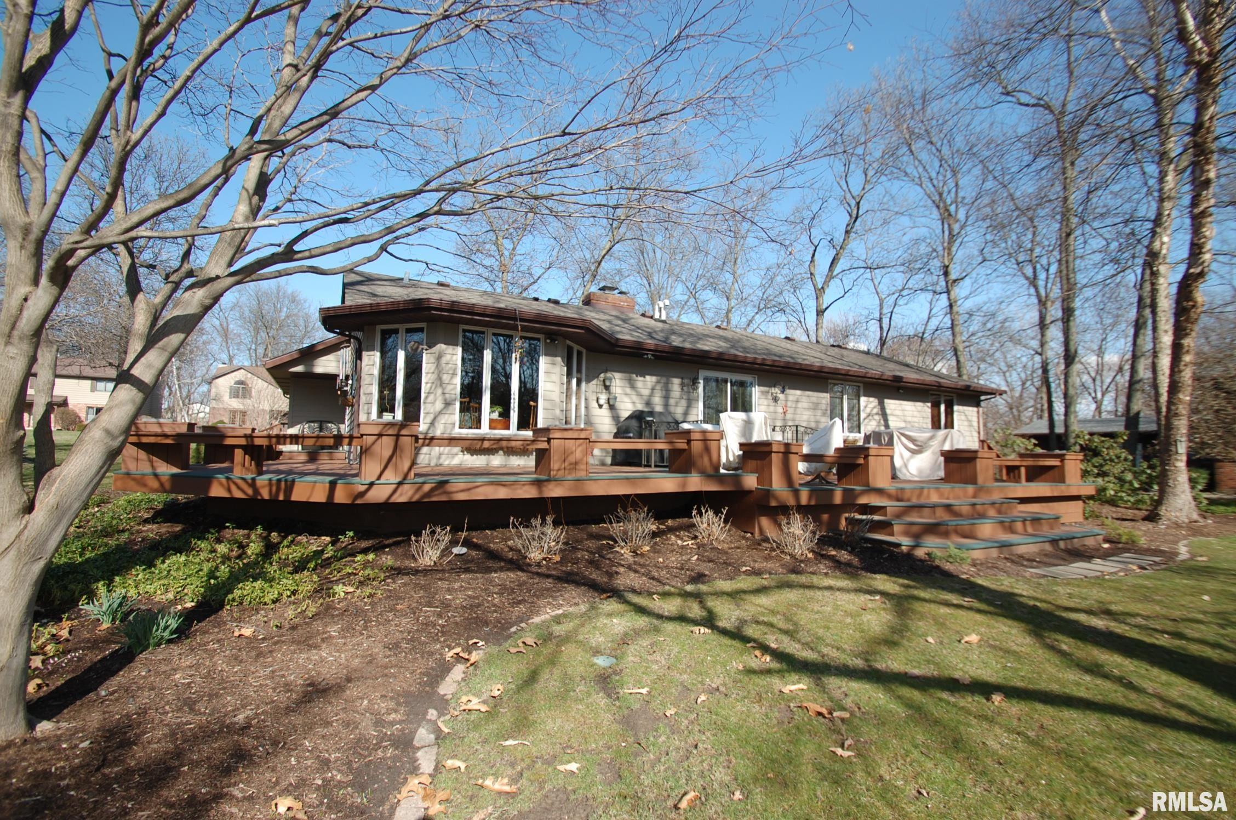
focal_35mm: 15
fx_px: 514
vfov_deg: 77.1
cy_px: 410
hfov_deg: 100.5
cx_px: 618
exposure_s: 1/500
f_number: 5.6
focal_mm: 10
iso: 200
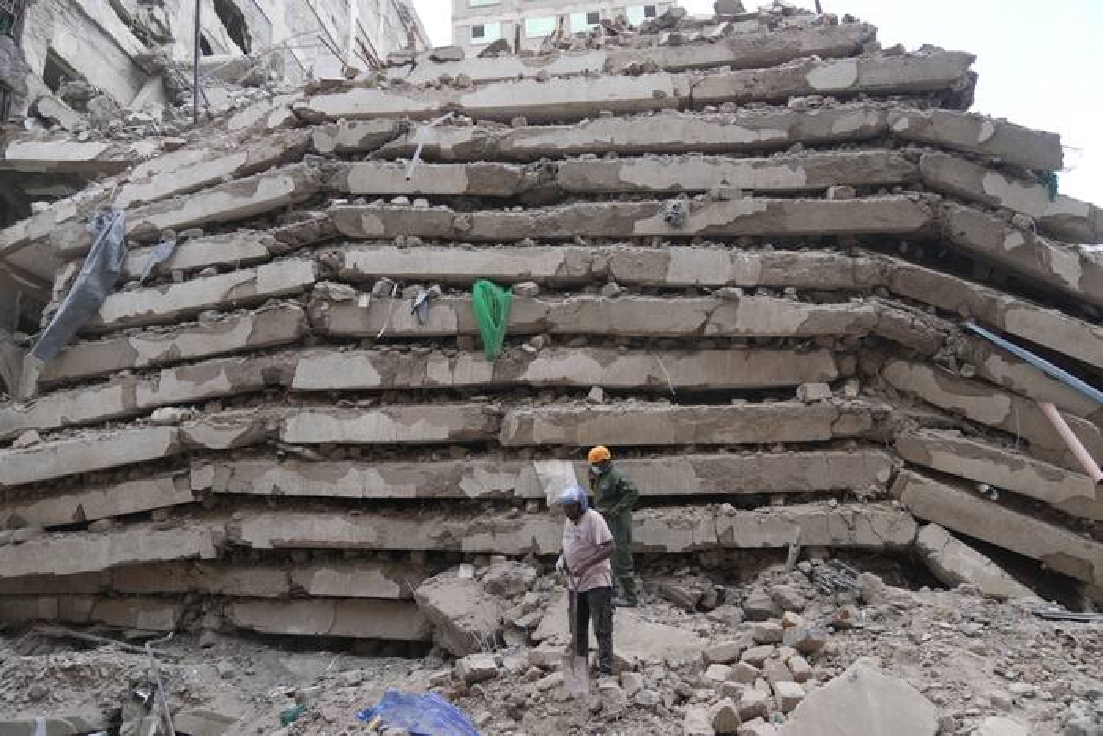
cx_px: 552
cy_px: 368
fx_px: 797
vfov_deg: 49.6
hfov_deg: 69.4
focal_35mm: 26
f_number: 3.2
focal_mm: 26
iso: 250
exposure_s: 1/250
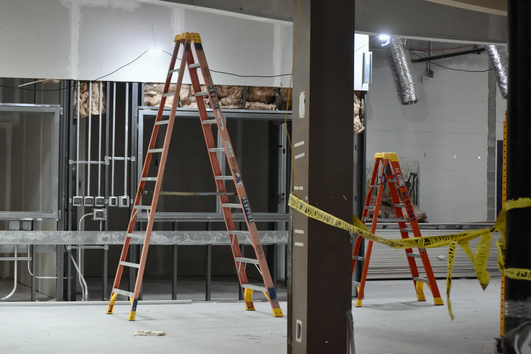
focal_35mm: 82
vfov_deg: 16.6
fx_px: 1217
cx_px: 266
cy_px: 177
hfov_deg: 24.6
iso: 1600
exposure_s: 1/60
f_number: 4
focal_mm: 55
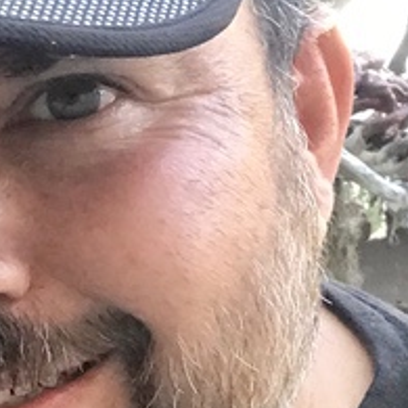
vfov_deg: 10.9
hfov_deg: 10.9
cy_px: 495
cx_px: -77
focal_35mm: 157
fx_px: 2094
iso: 25
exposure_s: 1/30
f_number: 2.2
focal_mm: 2.87
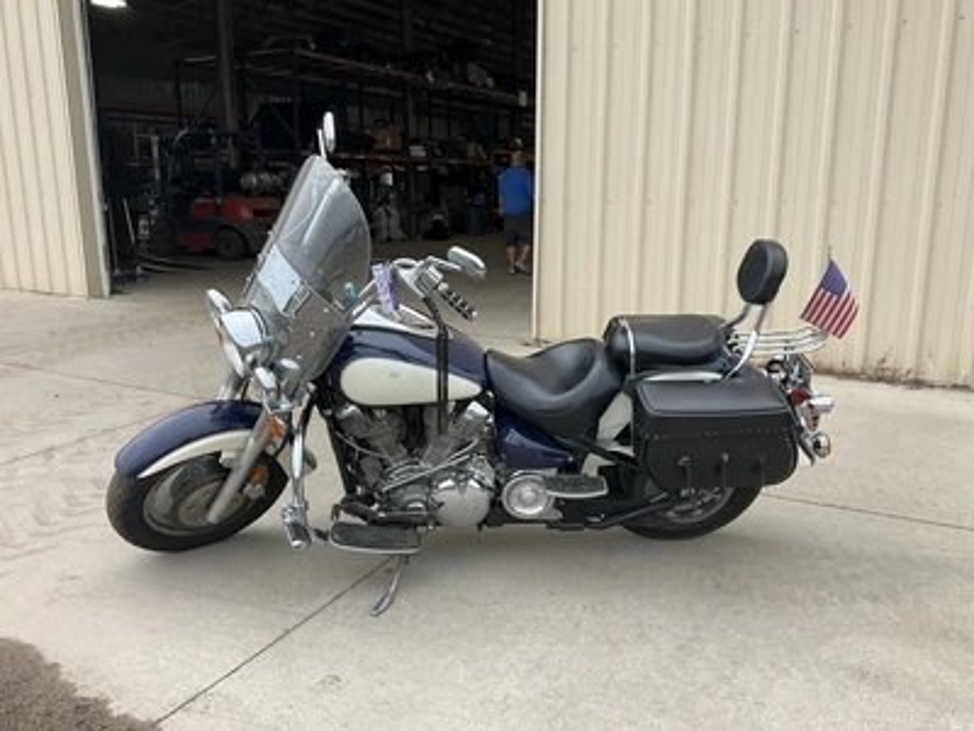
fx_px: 816
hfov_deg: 61.7
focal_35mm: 29
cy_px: 366
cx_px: 487
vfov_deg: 48.2
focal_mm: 3
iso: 20
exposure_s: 1/122
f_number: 1.8
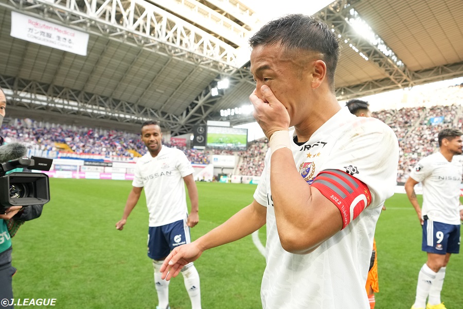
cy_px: 154
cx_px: 232
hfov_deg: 73.7
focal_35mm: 24
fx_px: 309
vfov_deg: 53.1
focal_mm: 16
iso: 1600
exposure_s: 1/800
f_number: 4
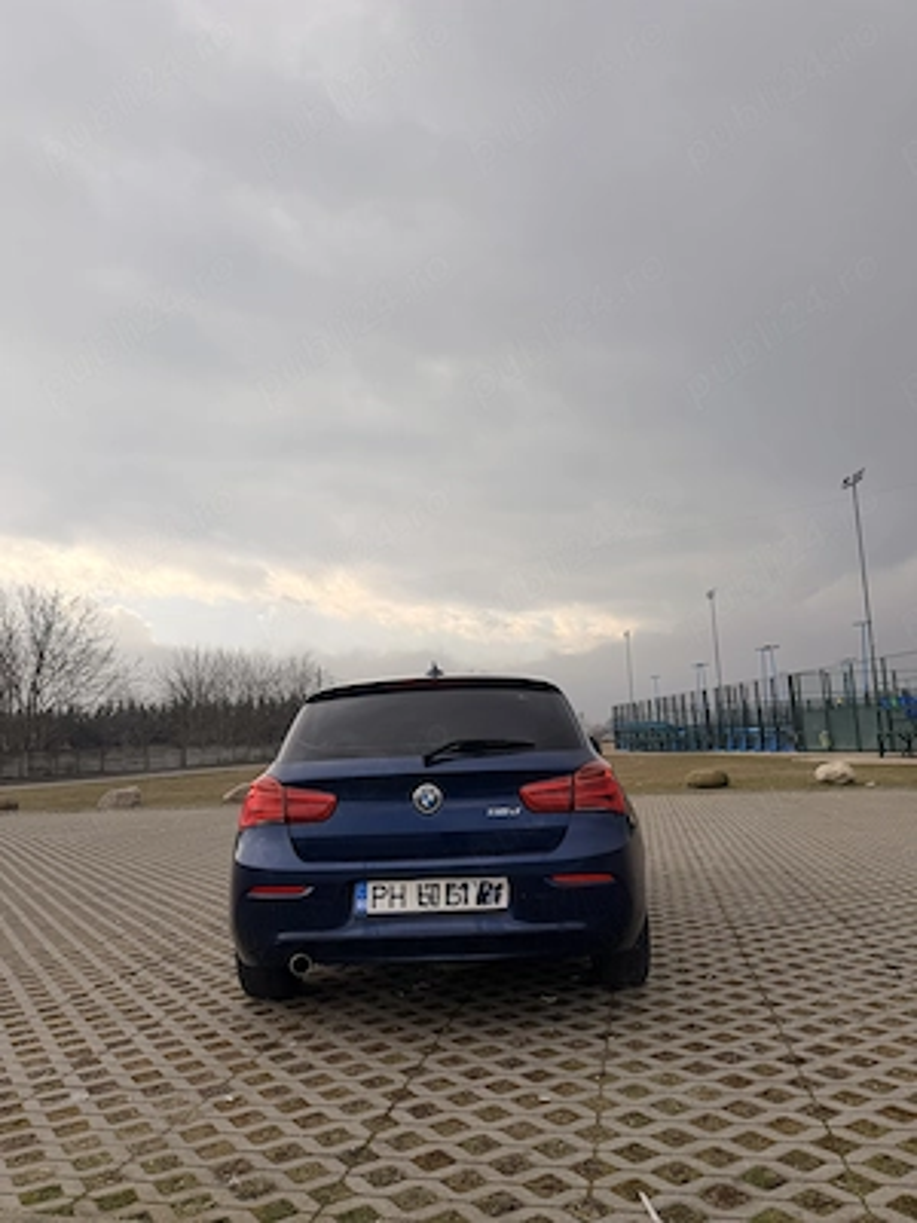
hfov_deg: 56.8
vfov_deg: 71.6
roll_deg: +2.2
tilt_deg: +8.2
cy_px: 612
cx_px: 458
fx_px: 848
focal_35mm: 24
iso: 80
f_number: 1.78
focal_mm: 6.76
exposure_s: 1/3584
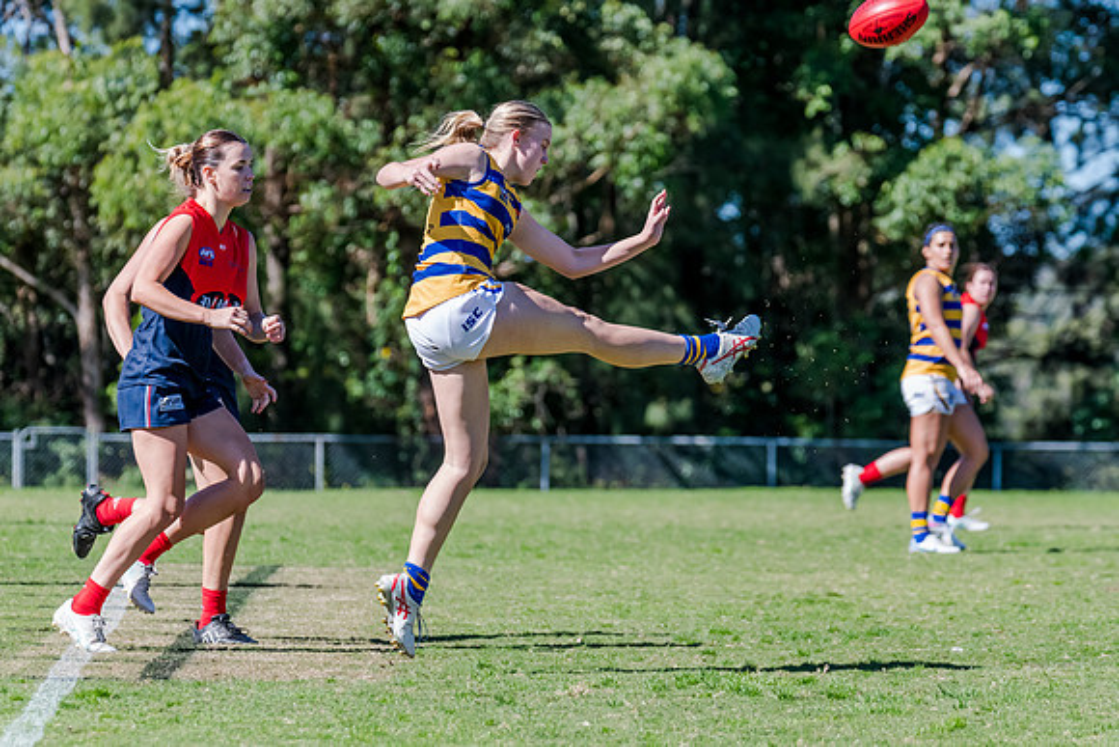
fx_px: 7751
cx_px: 547
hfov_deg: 8.3
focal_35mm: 249
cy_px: 373
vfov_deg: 5.5
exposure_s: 1/1600
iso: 800
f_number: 7.1
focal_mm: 240
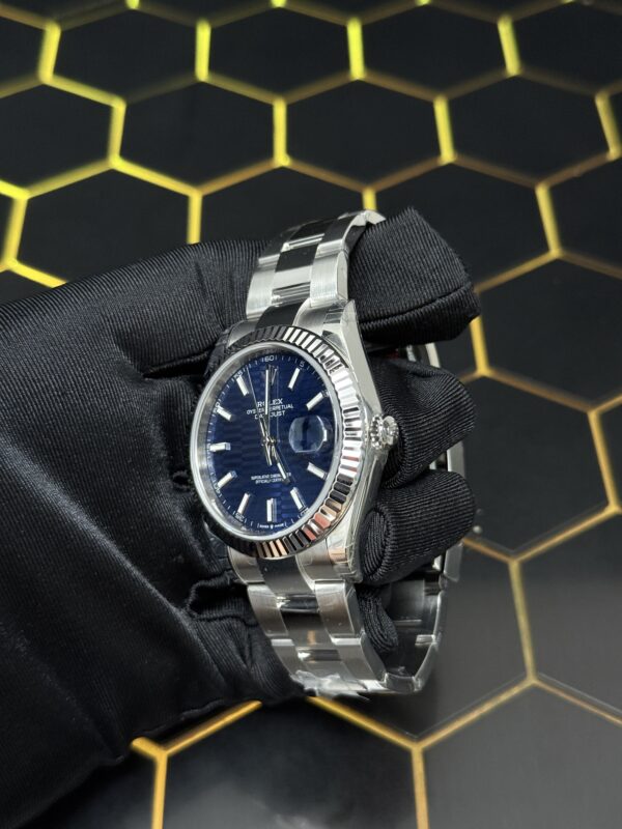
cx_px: 311
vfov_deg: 39.7
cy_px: 414
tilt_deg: -48.3
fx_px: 1150
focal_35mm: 48
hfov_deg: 30.3
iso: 250
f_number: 1.78
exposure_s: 1/60
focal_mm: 6.76
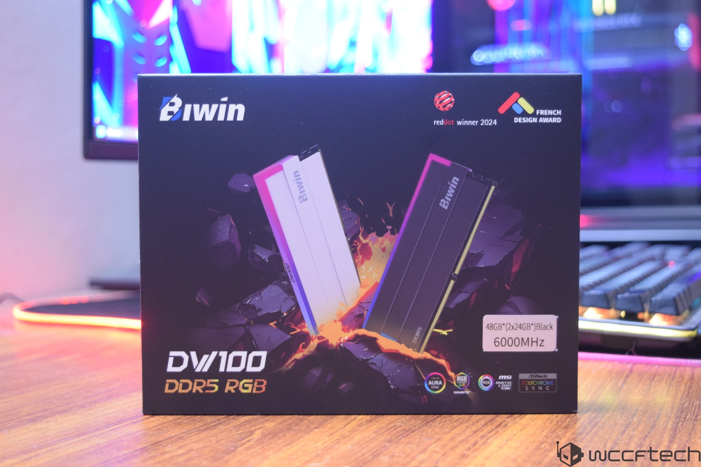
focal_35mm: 54
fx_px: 1051
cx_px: 350
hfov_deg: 36.9
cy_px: 234
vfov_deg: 25.1
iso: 1600
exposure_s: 1/8
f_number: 5
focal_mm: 36
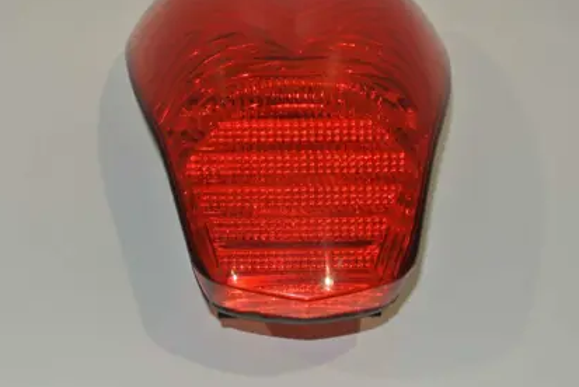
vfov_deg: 18.7
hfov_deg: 27.7
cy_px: 161
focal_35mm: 73
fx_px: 1175
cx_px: 250
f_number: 5
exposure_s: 1/60
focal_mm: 21.1
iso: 200
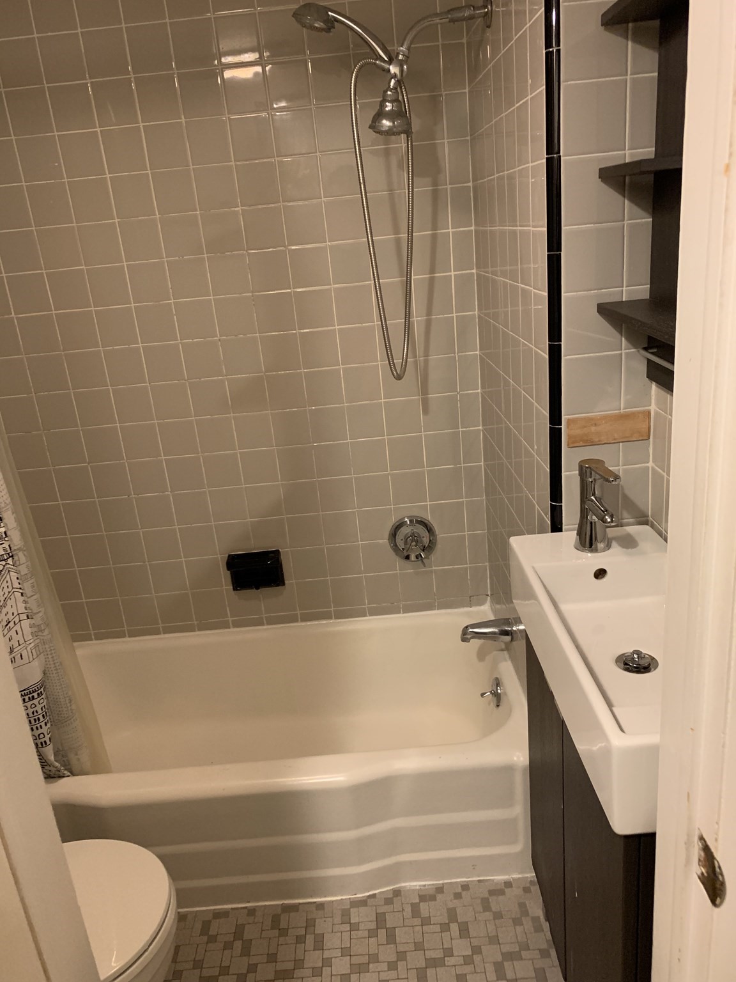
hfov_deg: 53.1
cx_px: 368
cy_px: 491
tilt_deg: -19.7
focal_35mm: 26
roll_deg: +6.0
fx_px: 737
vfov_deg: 67.3
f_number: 1.8
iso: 320
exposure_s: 1/40
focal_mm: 4.25
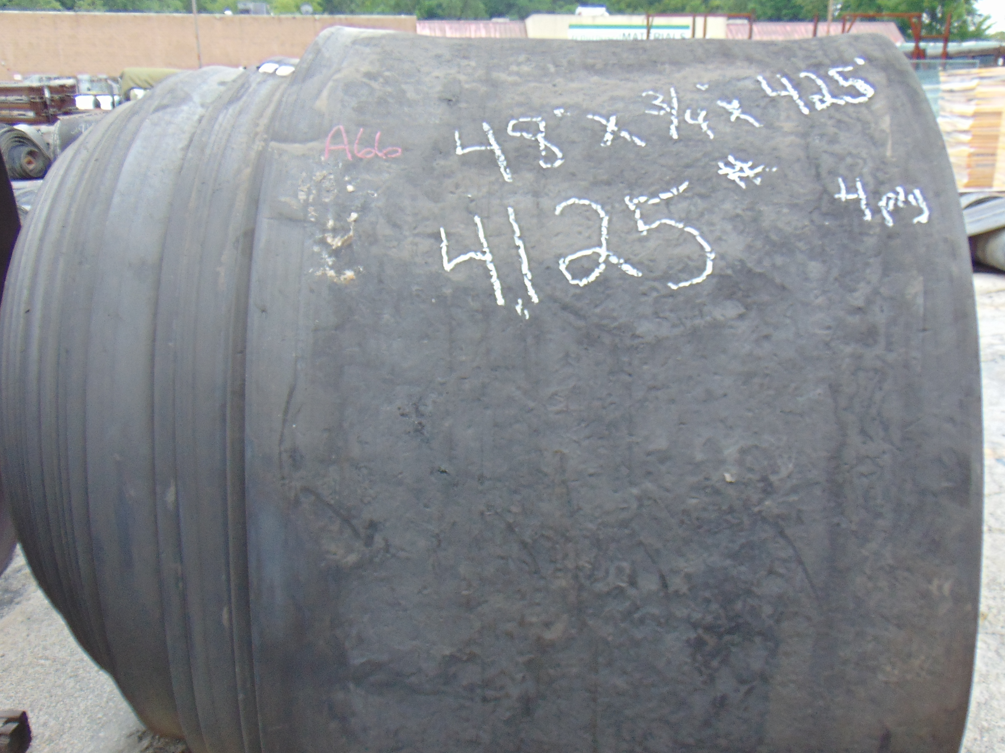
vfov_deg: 41.7
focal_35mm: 34
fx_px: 987
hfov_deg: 53.9
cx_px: 519
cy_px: 434
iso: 80
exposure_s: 1/200
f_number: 3
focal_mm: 4.5
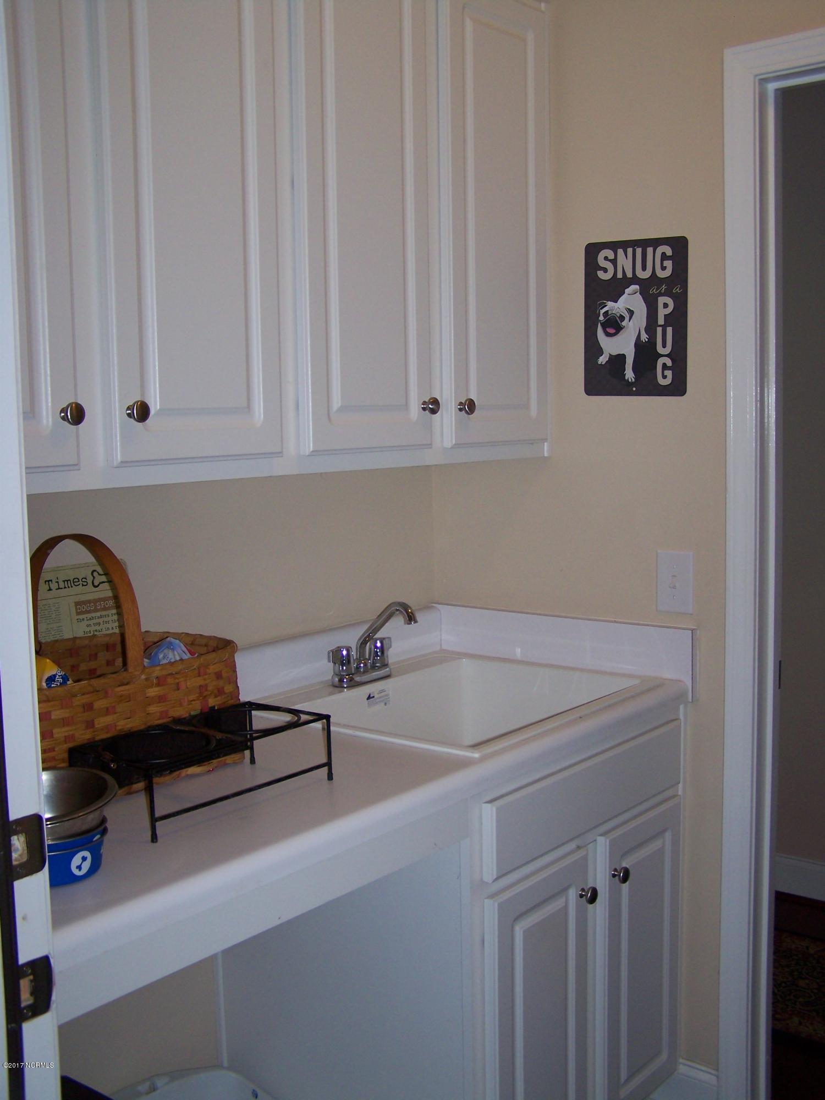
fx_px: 1208
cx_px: 412
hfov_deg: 37.7
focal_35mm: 38
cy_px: 550
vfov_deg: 49.0
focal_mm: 6.3
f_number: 2.8
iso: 80
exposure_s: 1/60
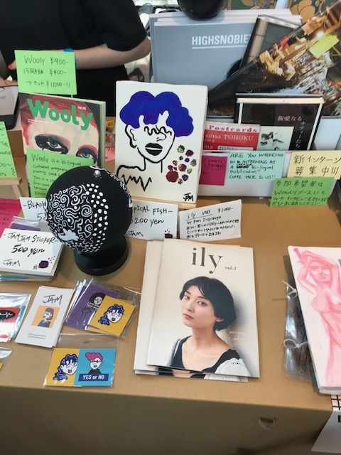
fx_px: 368
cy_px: 228
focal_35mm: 28
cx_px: 170
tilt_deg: -48.0
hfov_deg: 49.7
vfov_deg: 63.4
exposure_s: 1/120
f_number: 1.8
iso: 40
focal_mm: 3.99
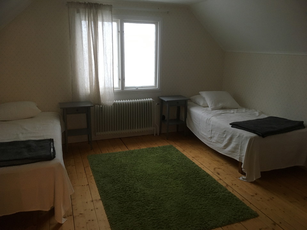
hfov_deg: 61.7
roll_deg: -1.2
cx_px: 154
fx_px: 257
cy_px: 115
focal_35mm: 29
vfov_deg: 48.2
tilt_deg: -13.9
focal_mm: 4.15
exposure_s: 1/33
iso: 200
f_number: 2.2
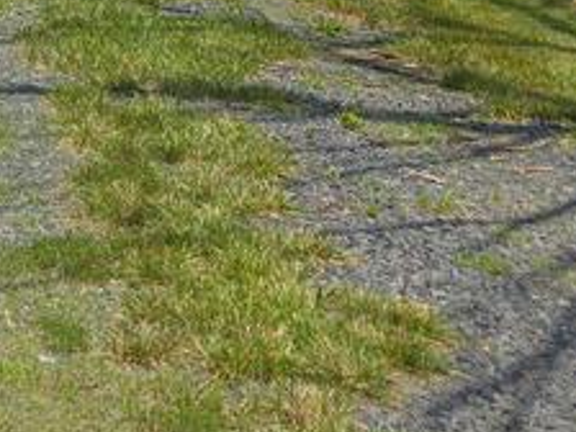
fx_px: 1747
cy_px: -453
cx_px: -537
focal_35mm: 105
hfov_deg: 15.4
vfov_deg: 12.3
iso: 12
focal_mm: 6.3
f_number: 1.7
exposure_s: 1/394
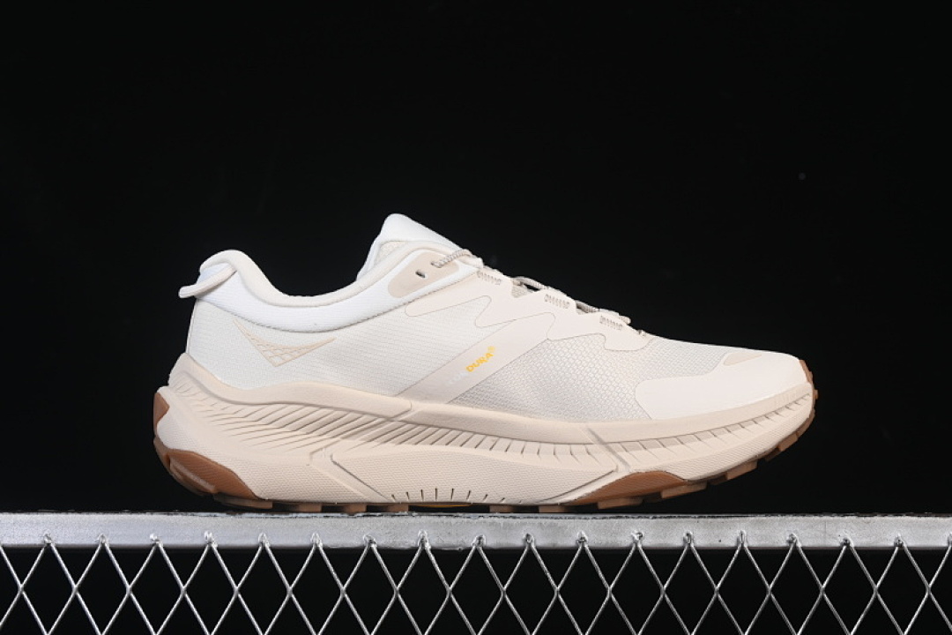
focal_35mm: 75
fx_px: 1983
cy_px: 318
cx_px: 476
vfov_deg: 18.2
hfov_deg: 27.0
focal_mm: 50
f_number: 8
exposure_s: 1/80
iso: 160
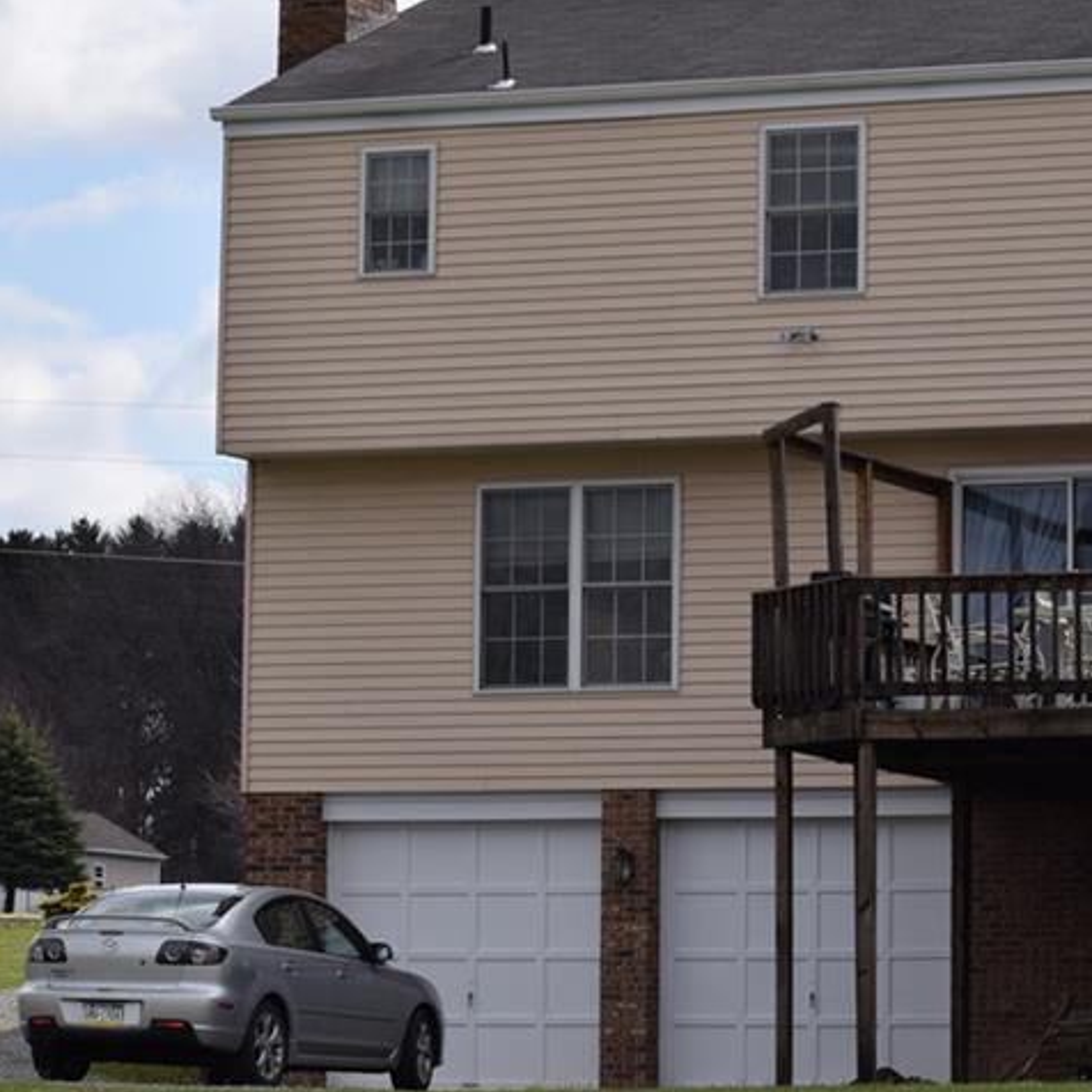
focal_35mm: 151
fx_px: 5386
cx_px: 1060
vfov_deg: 11.6
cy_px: 518
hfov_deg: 11.5
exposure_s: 1/200
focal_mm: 55
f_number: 10
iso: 100
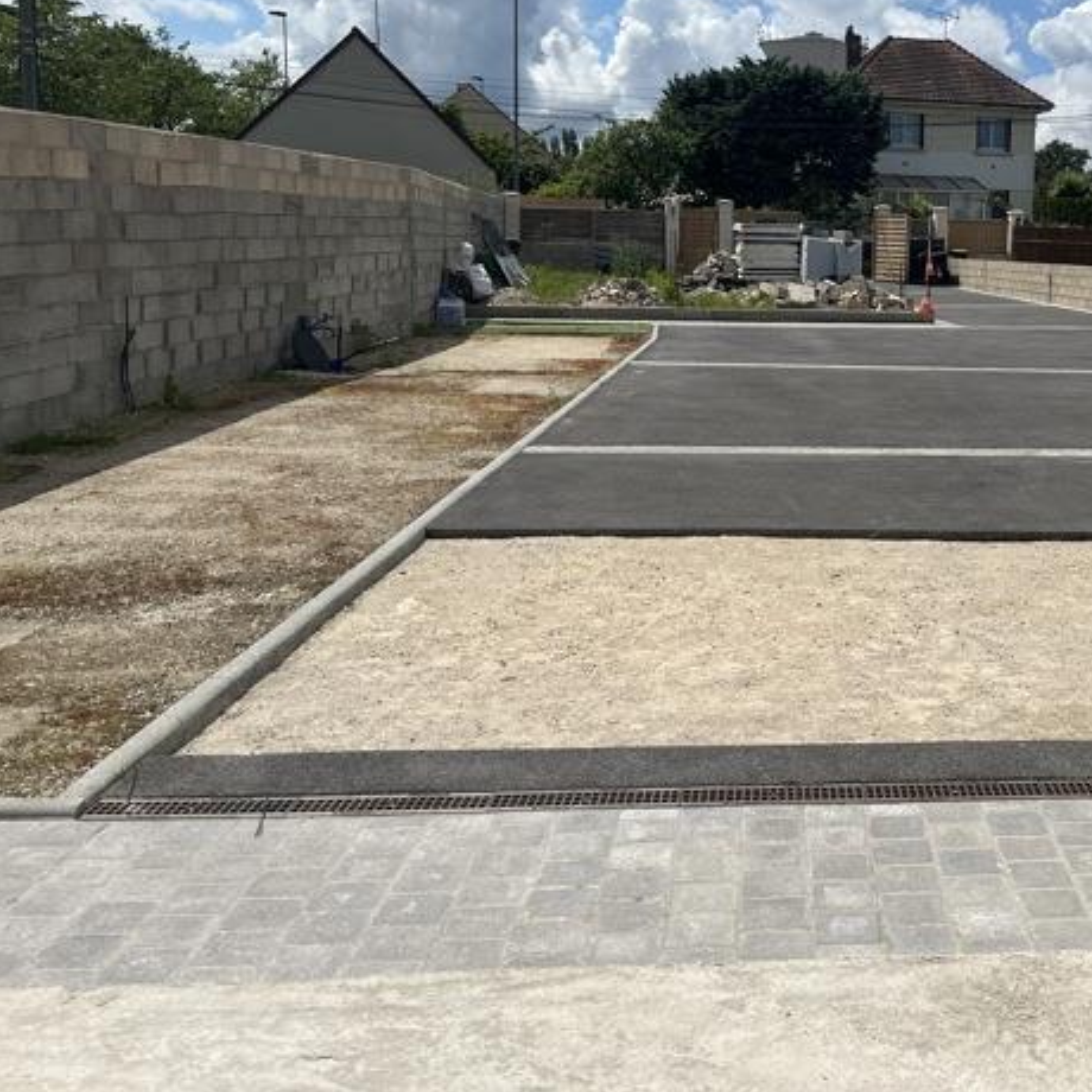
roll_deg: -1.4
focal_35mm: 40
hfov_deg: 39.4
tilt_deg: -6.6
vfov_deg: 41.4
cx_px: 940
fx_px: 1428
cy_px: 387
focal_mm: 5.1
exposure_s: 1/8403
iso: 50
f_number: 1.6
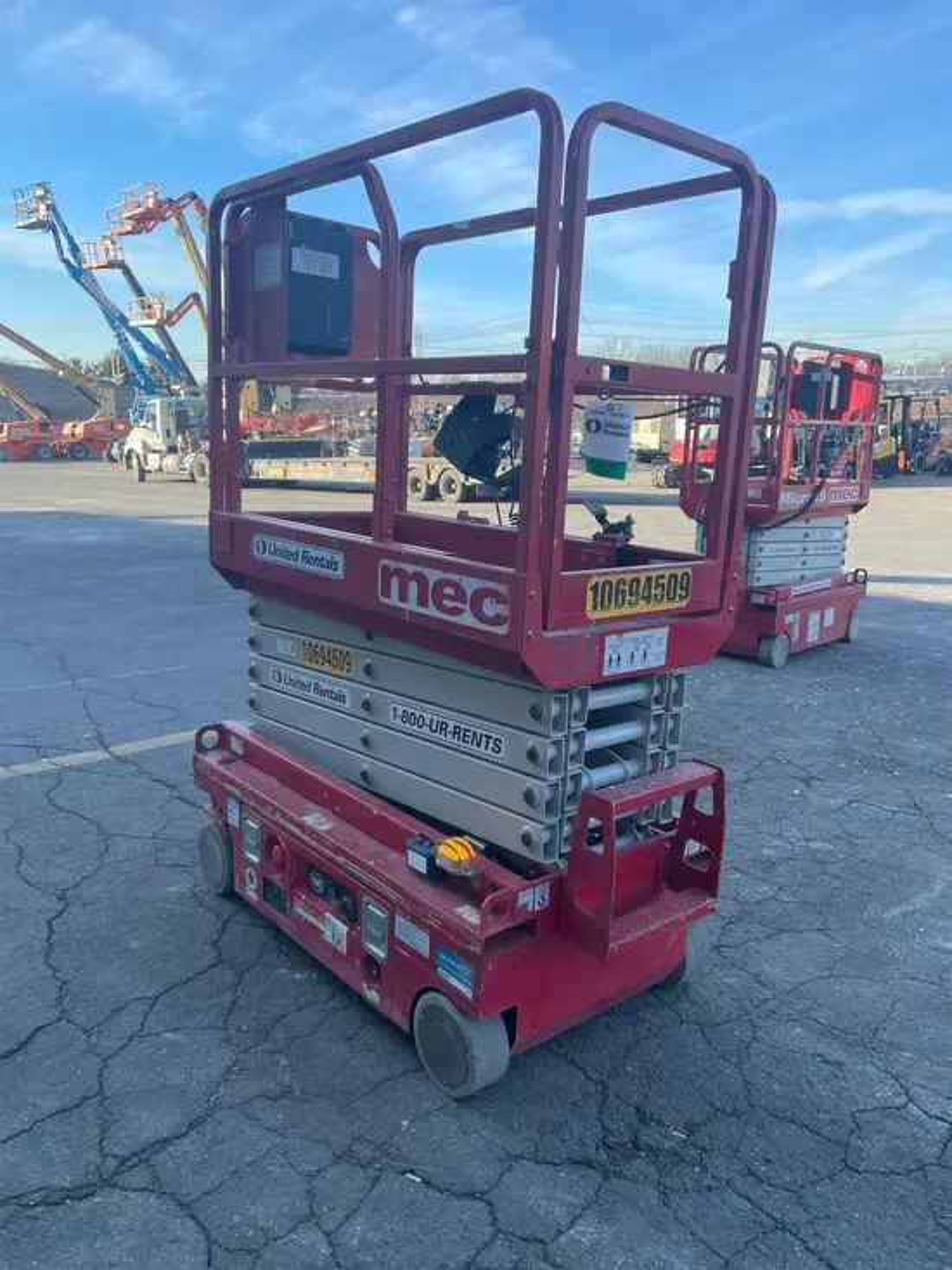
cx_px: 476
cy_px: 635
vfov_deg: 67.3
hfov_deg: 53.1
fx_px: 953
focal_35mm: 26
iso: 50
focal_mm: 4.2
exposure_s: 1/1043
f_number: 1.6
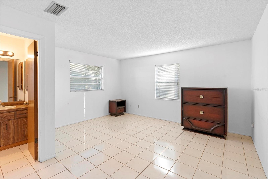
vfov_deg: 73.7
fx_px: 119
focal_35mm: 16
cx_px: 134
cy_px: 90
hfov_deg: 96.7
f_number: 8
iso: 800
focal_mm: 16
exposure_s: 1/10
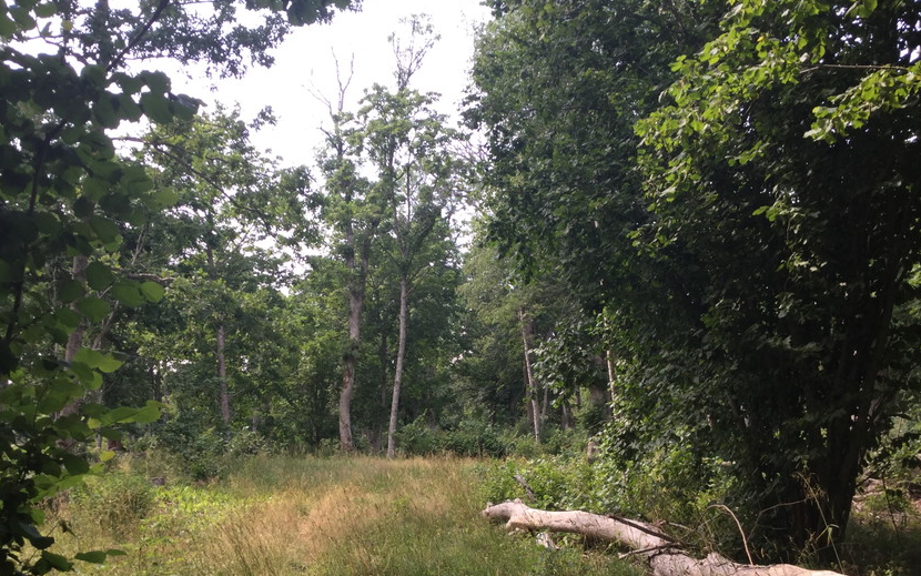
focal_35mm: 38
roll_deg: +0.3
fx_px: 954
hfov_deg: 51.5
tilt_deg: +2.2
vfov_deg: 33.3
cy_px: 387
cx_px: 458
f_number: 2.4
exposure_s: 1/154
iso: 25
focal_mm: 3.3
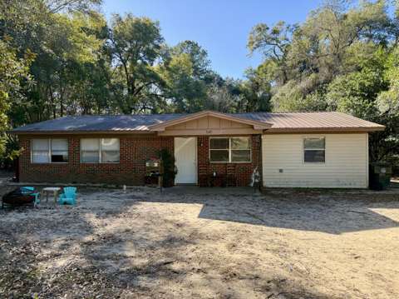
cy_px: 150
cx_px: 200
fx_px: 276
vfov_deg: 56.7
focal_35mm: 24
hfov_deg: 71.7
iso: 100
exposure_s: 1/772
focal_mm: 6.76
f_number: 1.78
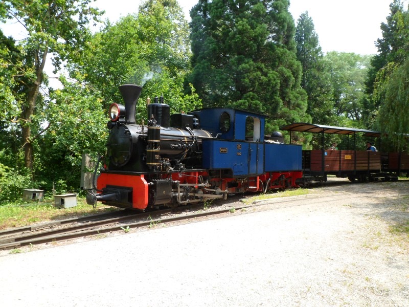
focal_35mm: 27
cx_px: 204
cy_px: 154
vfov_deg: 51.4
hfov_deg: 65.3
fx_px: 319
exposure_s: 1/250
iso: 80
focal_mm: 4.9
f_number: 3.3
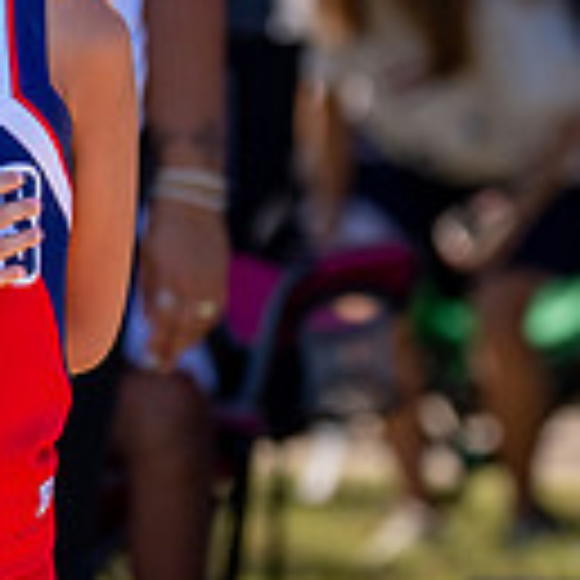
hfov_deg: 3.4
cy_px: 108
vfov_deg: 3.4
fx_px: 9706
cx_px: -63
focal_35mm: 512
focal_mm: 115
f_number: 2.8
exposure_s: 1/1250
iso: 100
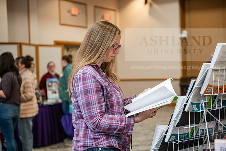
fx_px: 414
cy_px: 76
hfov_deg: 30.5
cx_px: 113
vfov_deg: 20.6
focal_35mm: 66
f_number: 3.2
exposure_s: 1/160
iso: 2000
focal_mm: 66
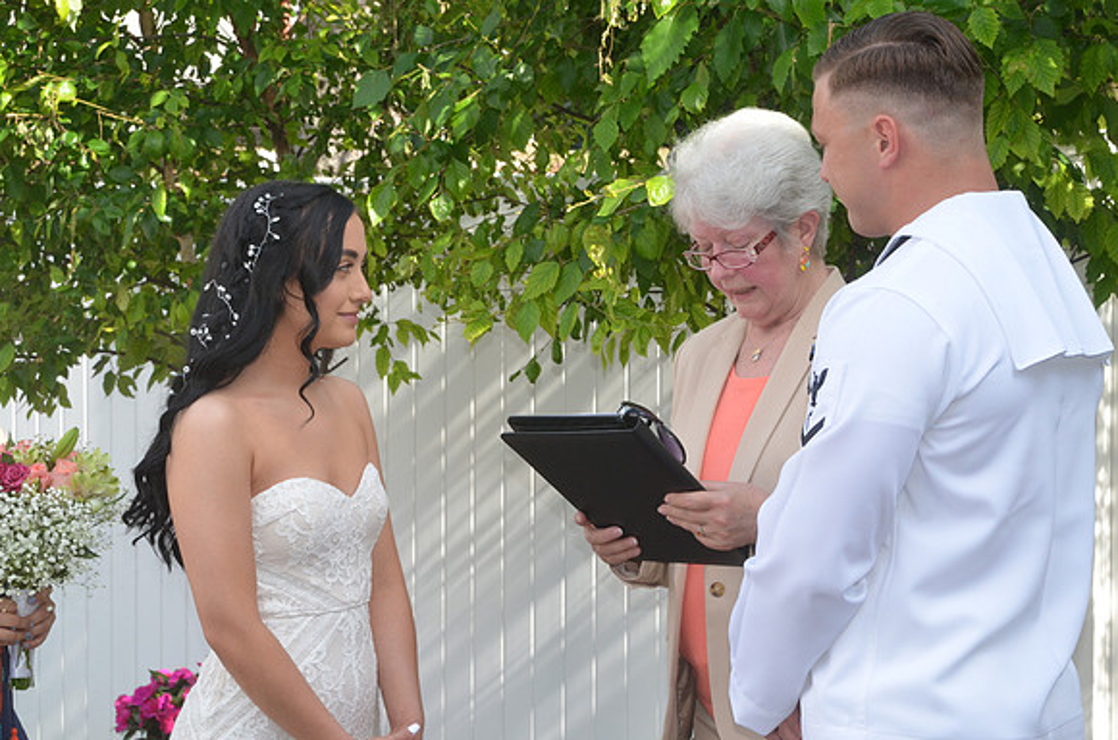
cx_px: 559
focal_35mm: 112
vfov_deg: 12.1
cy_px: 370
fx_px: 3486
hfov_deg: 18.2
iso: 800
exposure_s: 1/250
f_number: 14
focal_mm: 75
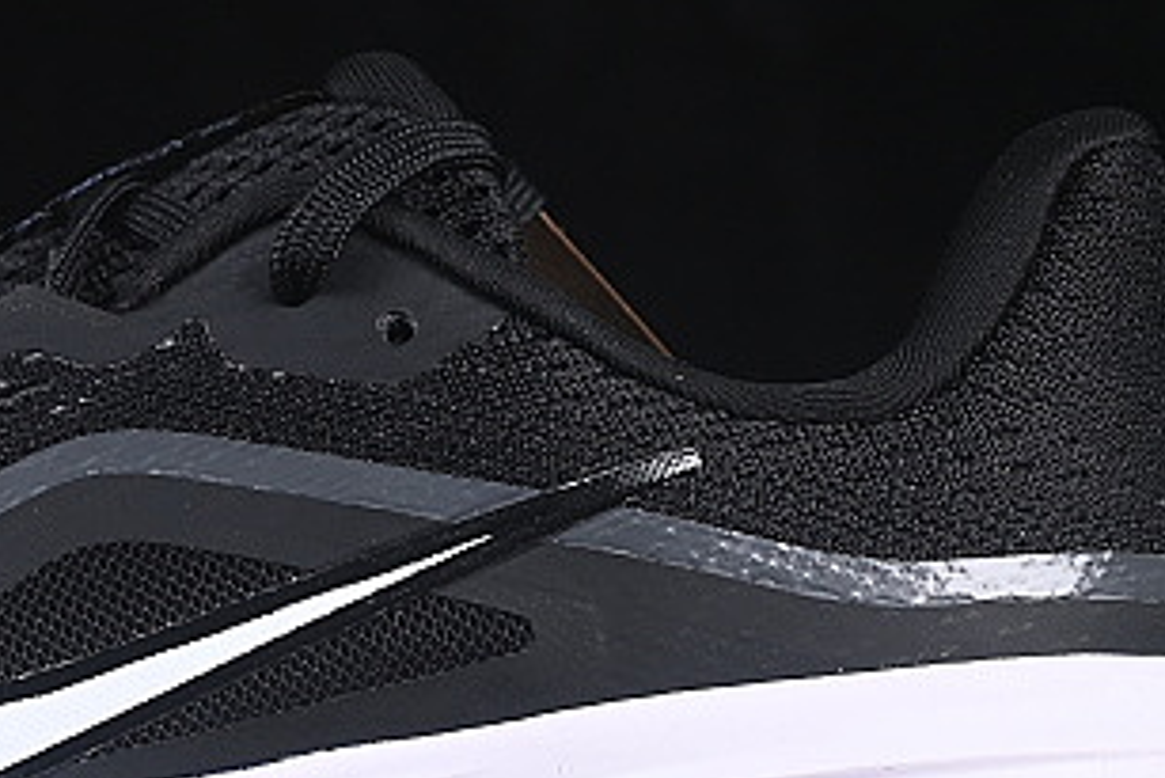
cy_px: 383
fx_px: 8547
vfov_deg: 5.2
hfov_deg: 7.8
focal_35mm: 264
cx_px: 11
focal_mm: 50
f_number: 6.3
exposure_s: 1/60
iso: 160
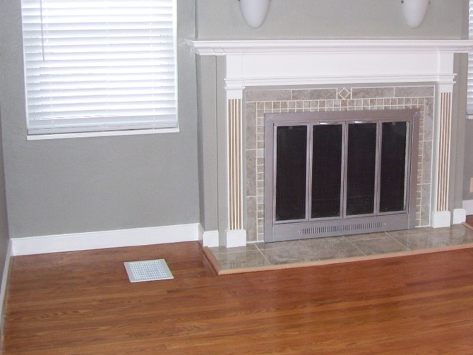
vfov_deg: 26.5
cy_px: 139
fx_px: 752
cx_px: 337
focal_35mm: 55
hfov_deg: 34.4
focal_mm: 6
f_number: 2.7
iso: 160
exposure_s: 1/60
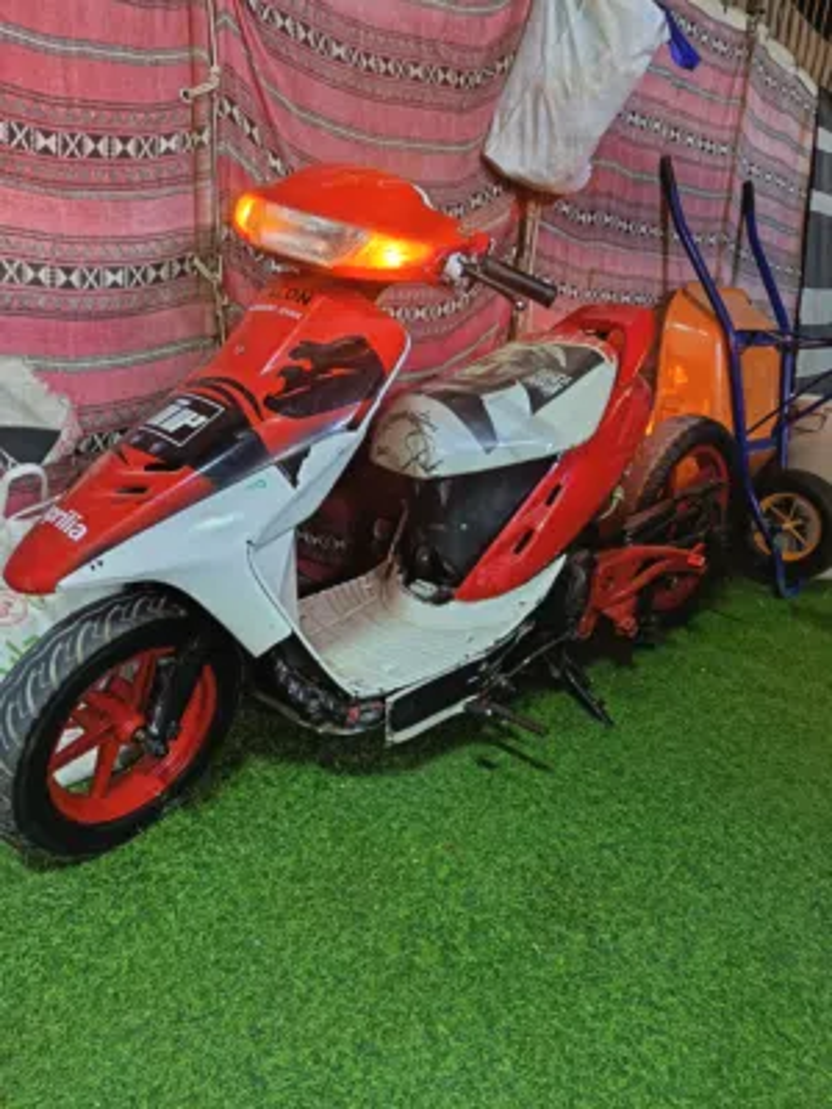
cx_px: 416
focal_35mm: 24
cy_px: 554
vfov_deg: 71.6
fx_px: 769
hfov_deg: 56.8
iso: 2696
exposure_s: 1/33.3
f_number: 1.75
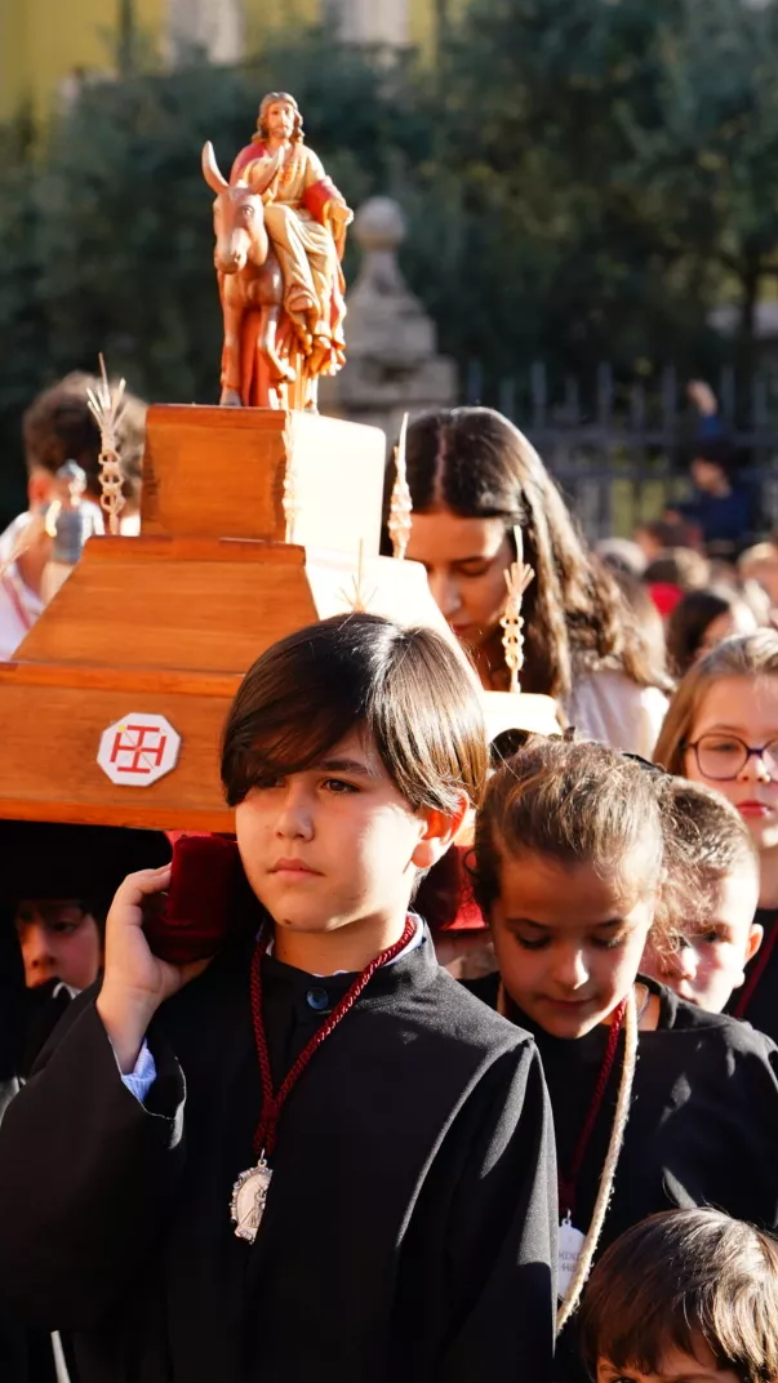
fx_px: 6088
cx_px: -21
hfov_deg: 7.3
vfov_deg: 13.0
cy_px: 695
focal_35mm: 166
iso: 800
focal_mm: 105
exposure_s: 1/400
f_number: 7.1
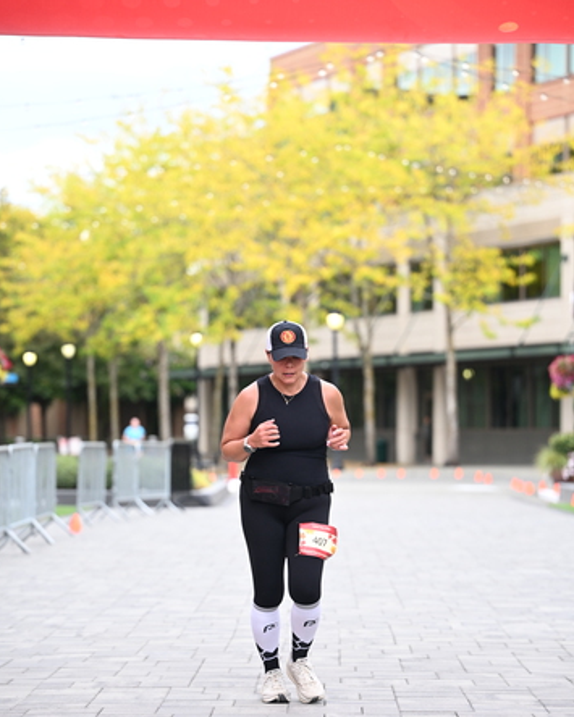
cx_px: 279
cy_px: 399
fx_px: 2719
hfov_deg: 12.1
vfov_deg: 15.0
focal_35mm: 128
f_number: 2.8
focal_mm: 110
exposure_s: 1/1000
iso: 640
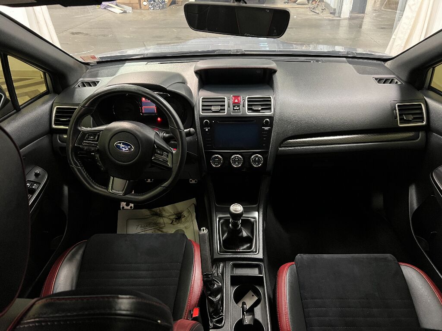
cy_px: 166
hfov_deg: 67.3
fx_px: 332
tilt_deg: -32.9
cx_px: 221
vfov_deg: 53.1
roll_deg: +1.4
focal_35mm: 26
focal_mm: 5.7
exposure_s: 1/30
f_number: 1.5
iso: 640
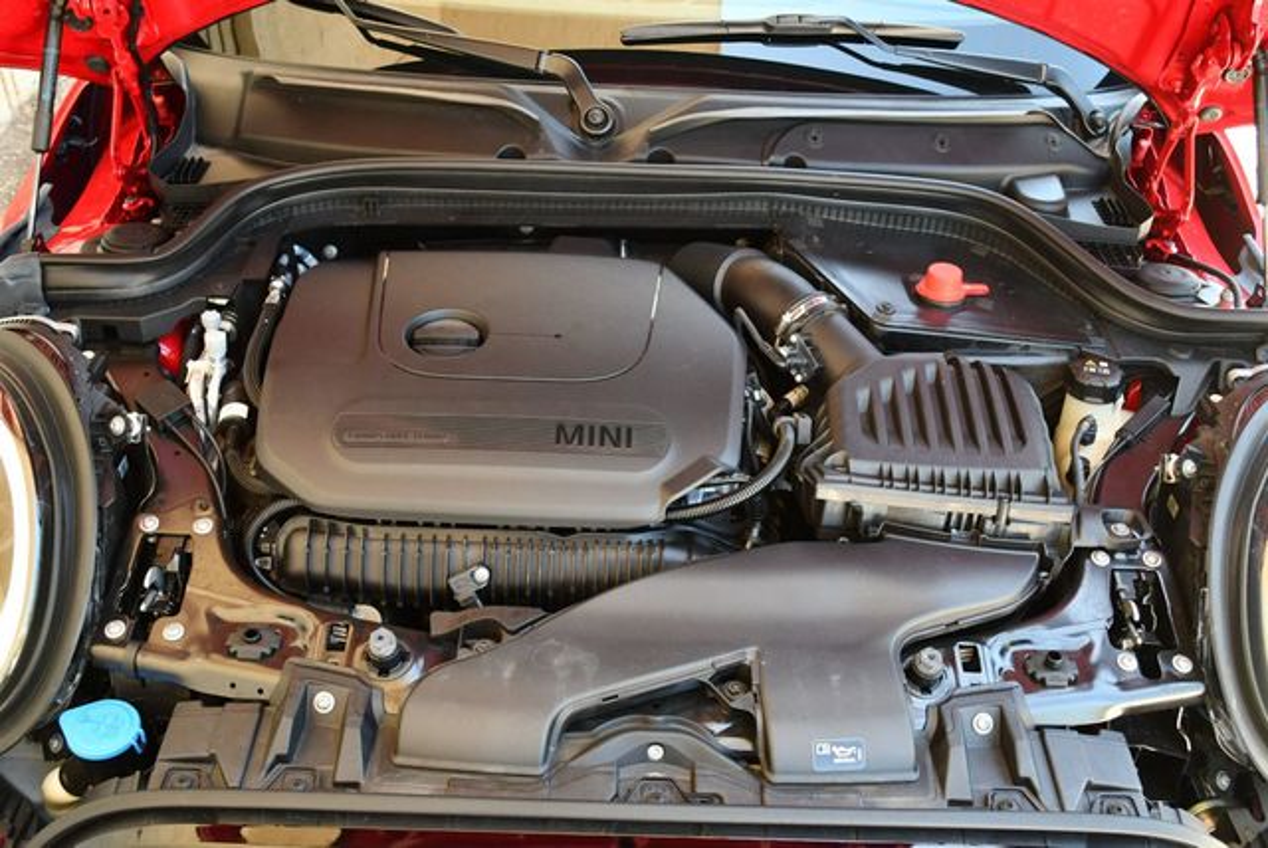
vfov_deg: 36.9
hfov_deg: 53.1
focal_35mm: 36
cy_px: 424
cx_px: 634
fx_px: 1269
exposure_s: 1/250
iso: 720
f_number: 3.5
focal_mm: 18
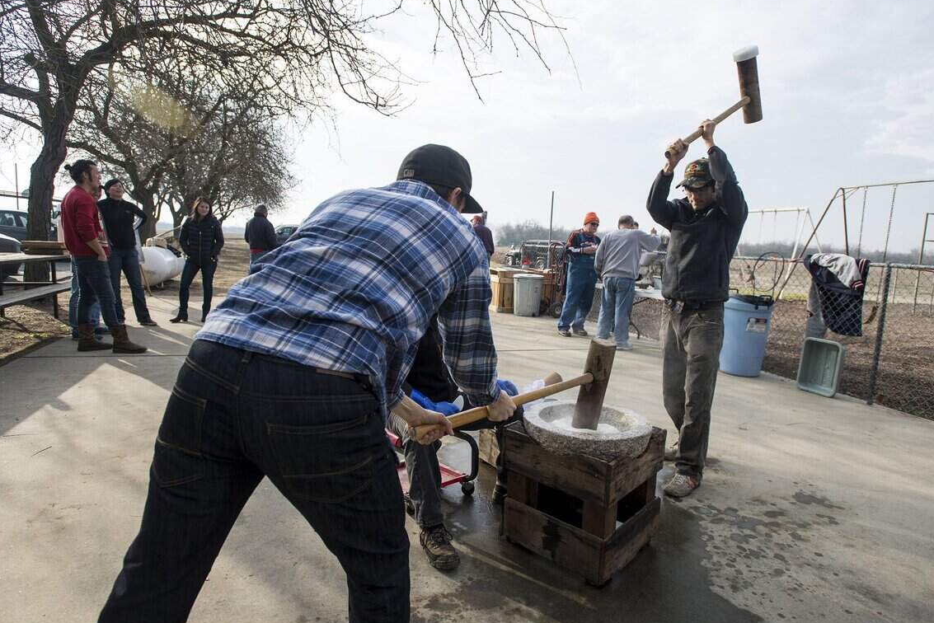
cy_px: 304
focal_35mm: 18
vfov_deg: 67.4
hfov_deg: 90.0
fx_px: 467
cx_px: 467
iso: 250
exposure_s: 1/1600
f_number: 4
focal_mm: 17
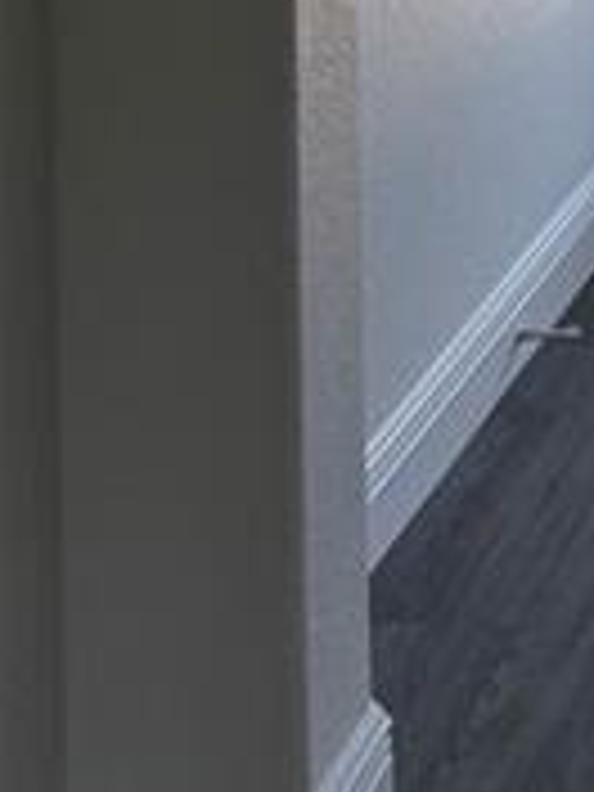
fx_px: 2402
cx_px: 1292
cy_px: -540
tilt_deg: -3.5
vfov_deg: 16.3
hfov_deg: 12.1
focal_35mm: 105
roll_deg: -0.8
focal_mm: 6.76
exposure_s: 1/242
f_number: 1.78
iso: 200
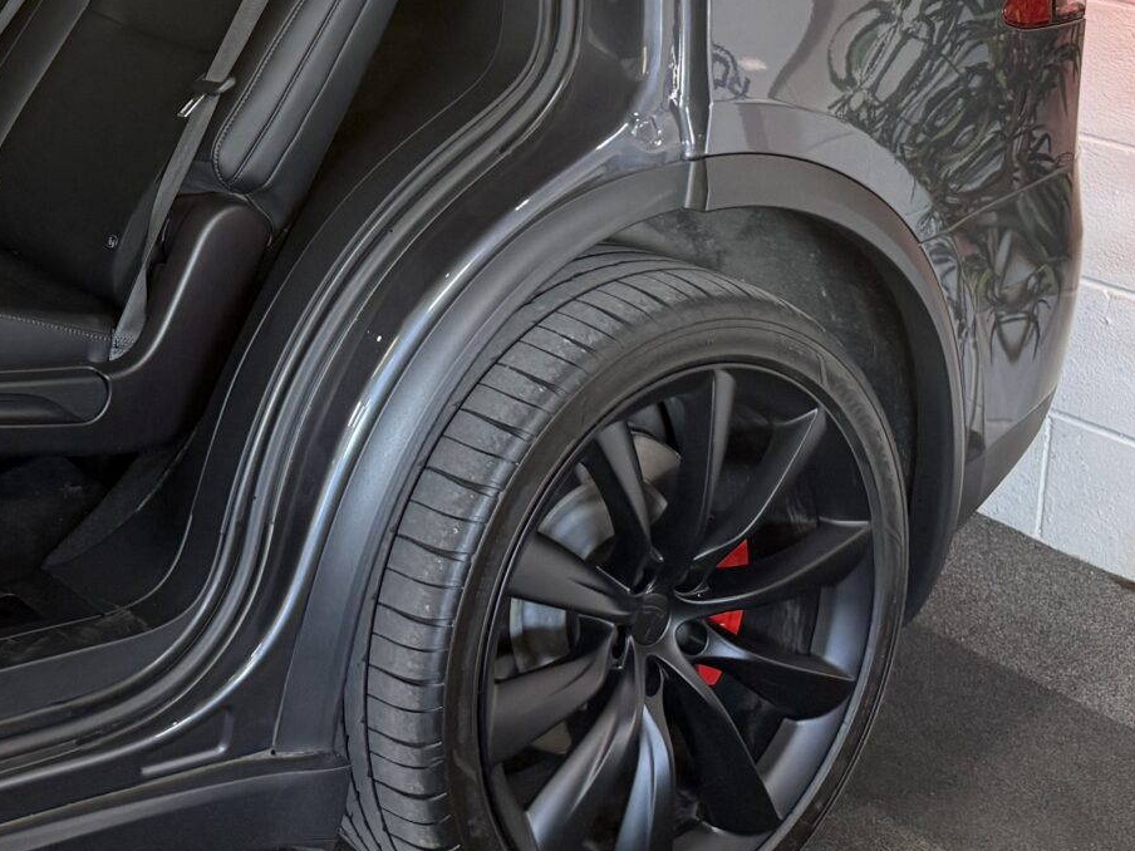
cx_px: 53
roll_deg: -2.7
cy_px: -169
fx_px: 2230
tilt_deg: -5.5
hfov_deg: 27.2
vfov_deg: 20.3
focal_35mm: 68
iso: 160
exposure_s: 1/50
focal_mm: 6.76
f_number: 1.78
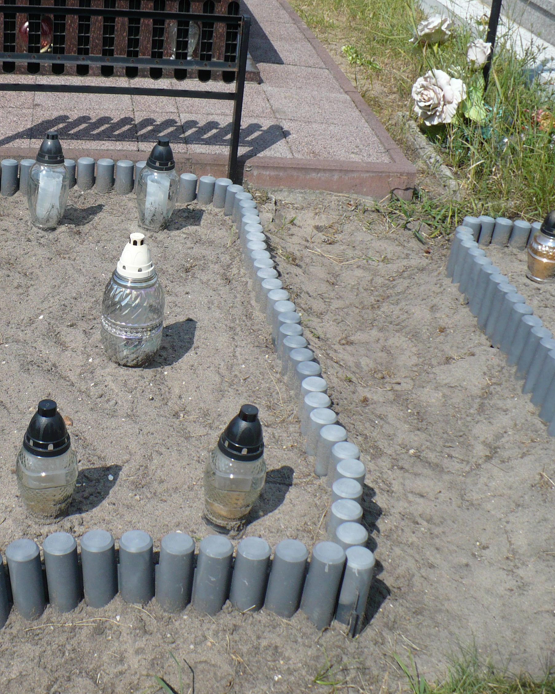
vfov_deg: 38.0
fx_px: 1006
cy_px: 346
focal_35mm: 49
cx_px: 99
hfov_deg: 30.0
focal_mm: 6.1
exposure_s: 1/200
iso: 100
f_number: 8
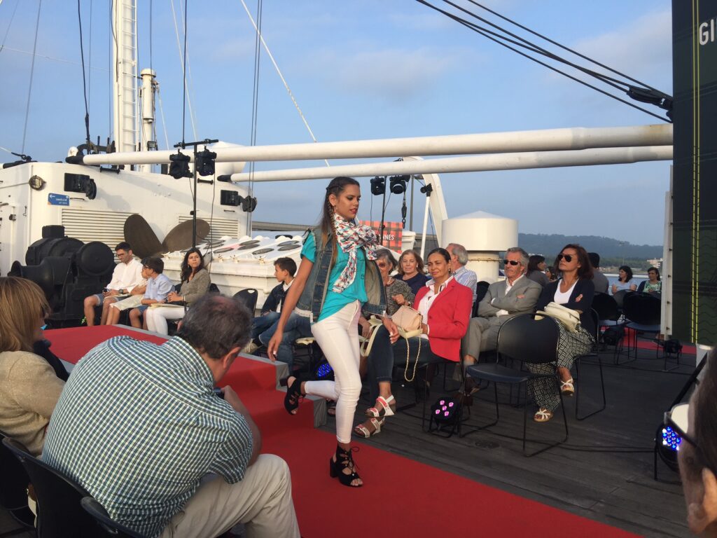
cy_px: 269
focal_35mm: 29
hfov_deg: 61.7
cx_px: 358
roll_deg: -1.7
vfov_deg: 48.2
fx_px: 601
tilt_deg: +1.1
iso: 32
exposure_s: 1/732
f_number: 2.2
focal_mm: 4.15
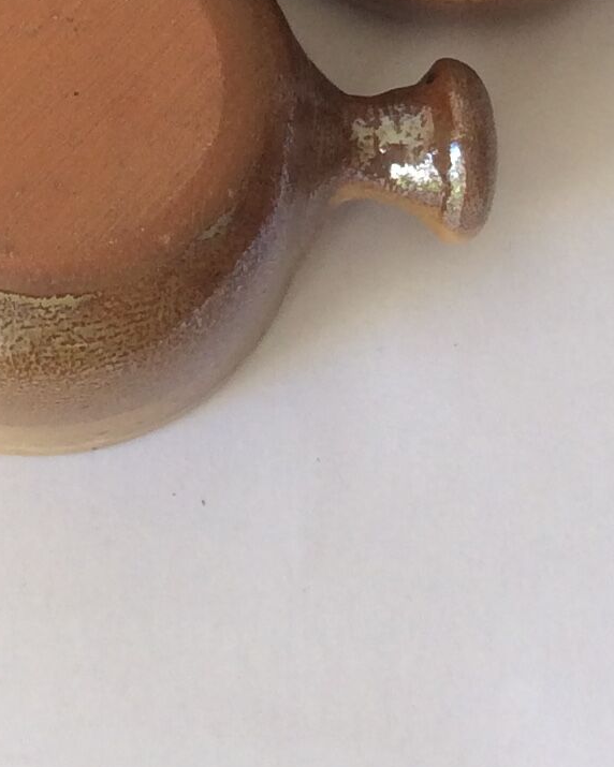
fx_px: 2567
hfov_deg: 13.6
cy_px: -334
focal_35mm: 113
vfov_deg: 15.8
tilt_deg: -57.6
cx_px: 236
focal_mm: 3.3
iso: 40
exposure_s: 1/100
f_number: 2.4
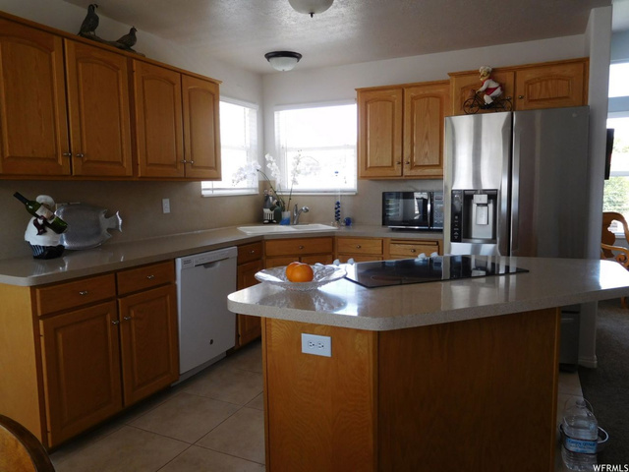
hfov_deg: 69.4
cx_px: 314
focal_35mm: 25
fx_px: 454
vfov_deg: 54.9
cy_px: 236
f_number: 3.4
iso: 125
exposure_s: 1/60
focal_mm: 4.5
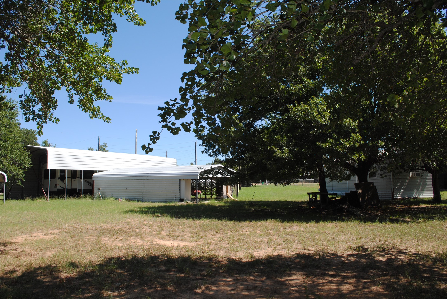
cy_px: 150
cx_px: 224
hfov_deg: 67.3
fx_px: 336
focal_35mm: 27
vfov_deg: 48.0
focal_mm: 18
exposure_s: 1/200
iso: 100
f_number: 8
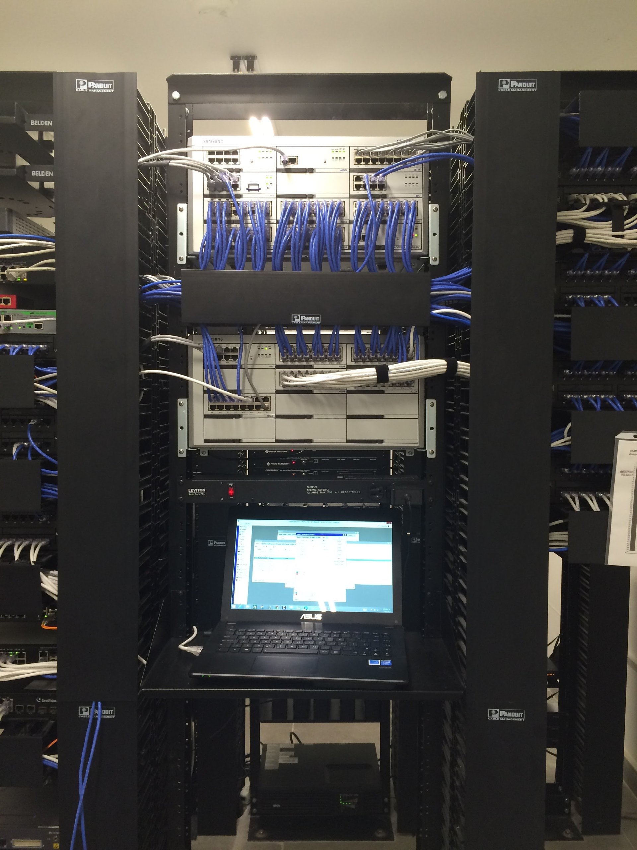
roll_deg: +1.4
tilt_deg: -6.5
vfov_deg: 61.7
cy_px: 425
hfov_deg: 48.2
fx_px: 712
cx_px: 318
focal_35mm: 29
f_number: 2.2
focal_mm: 4.15
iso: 100
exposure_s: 1/30
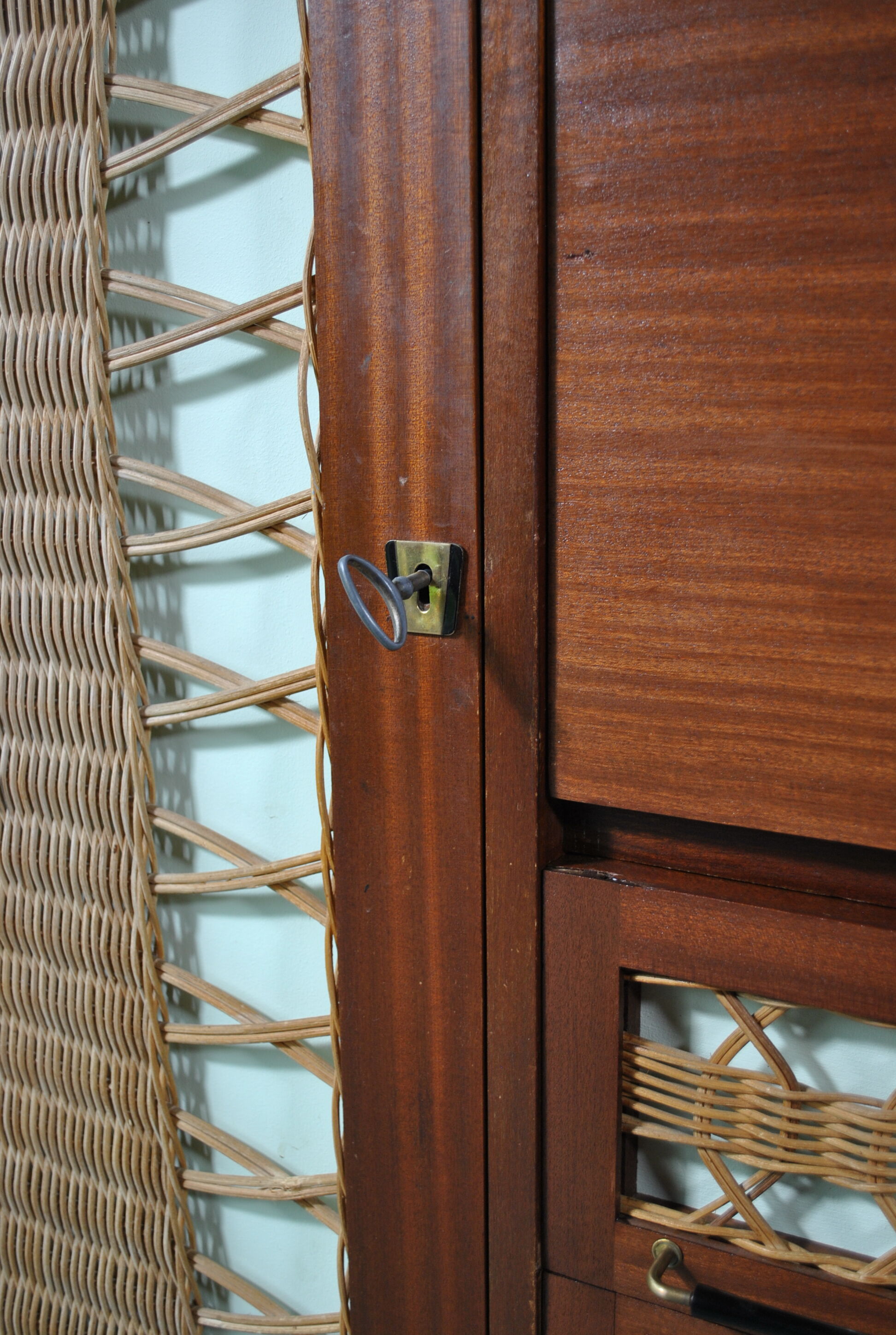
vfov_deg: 49.5
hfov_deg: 34.4
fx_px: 1449
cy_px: 668
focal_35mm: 39
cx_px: 448
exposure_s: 1/30
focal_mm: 26
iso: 220
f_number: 4.2
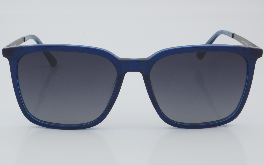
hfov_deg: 24.5
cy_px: 83
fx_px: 608
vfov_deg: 15.5
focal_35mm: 85
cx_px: 133
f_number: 32
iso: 100
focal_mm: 55
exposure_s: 1/3
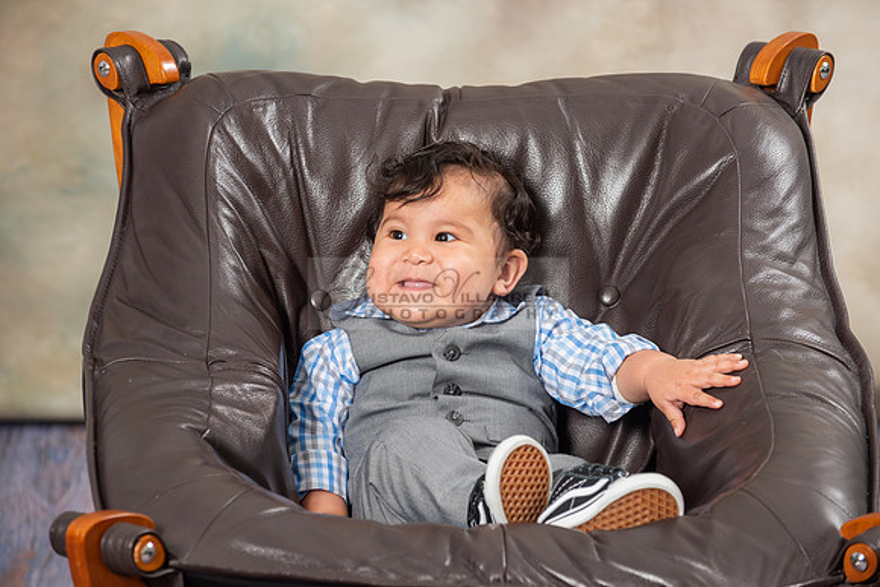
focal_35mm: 160
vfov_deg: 8.6
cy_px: 294
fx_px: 3912
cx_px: 440
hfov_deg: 12.8
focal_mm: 160
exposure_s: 1/125
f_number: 5.6
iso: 200
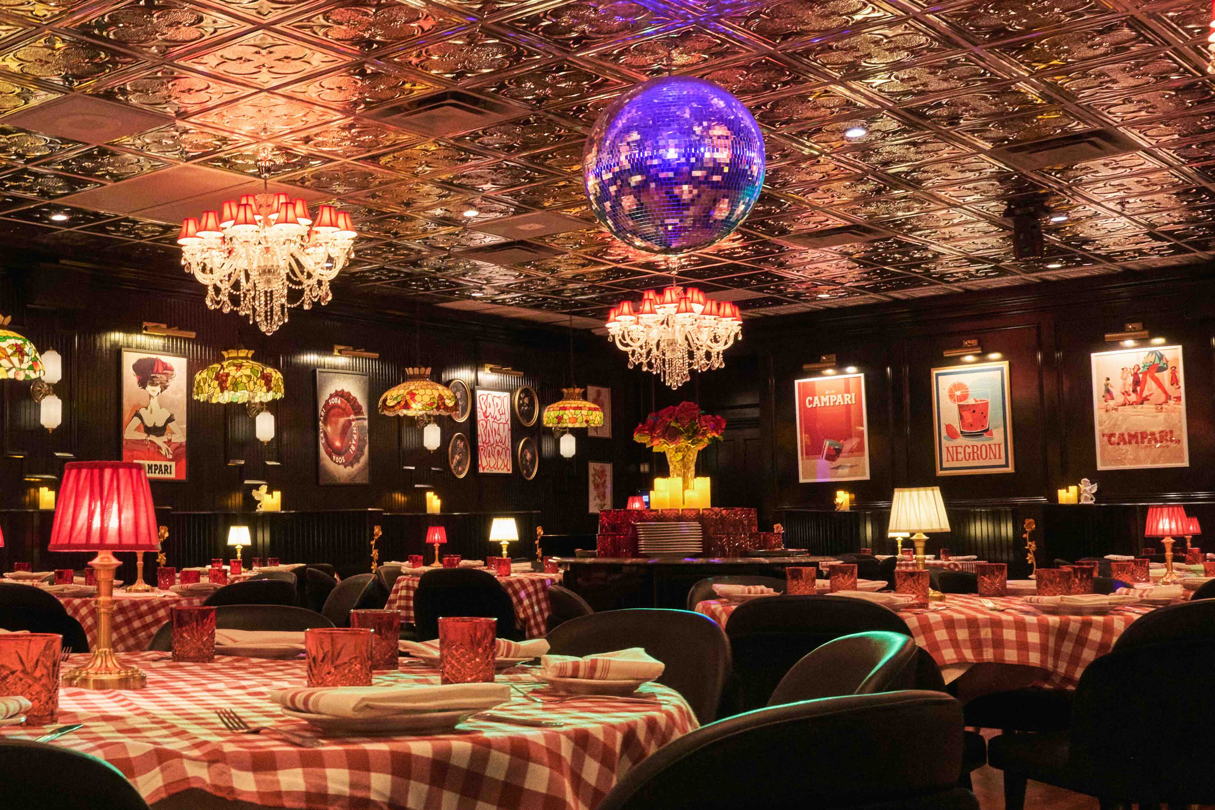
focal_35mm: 44
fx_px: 1485
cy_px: 433
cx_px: 252
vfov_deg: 30.5
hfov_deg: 42.6
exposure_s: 1/6
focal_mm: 24
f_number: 11
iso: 3200
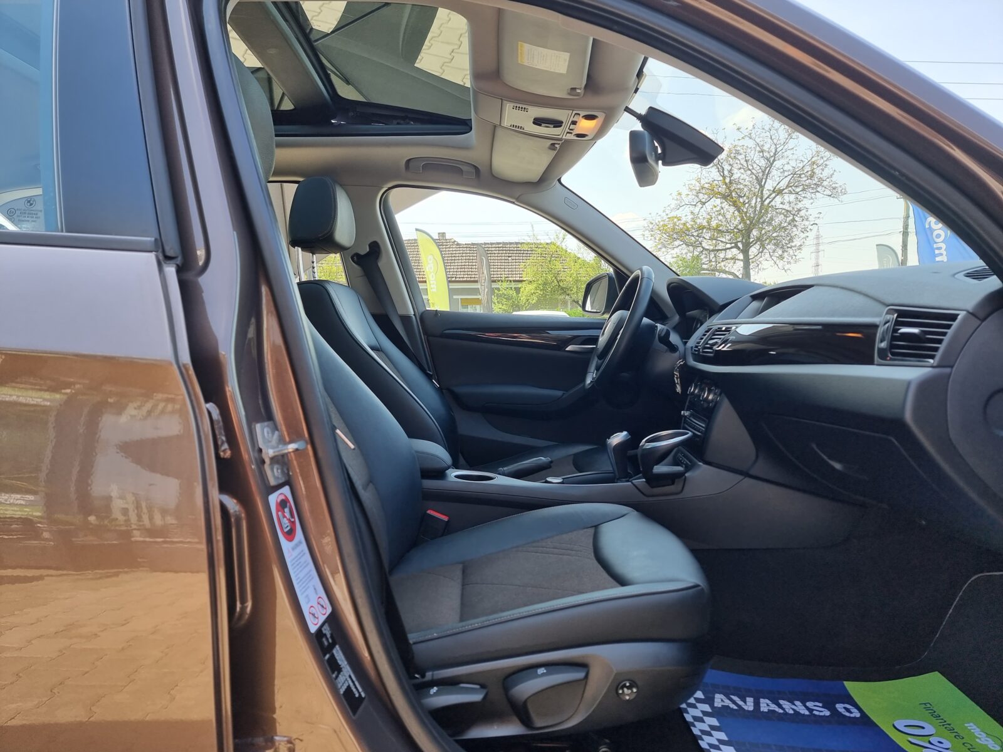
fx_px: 695
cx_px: 502
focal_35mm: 24
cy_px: 376
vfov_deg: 56.8
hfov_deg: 71.6
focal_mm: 6.7
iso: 50
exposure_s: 1/142
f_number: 1.8
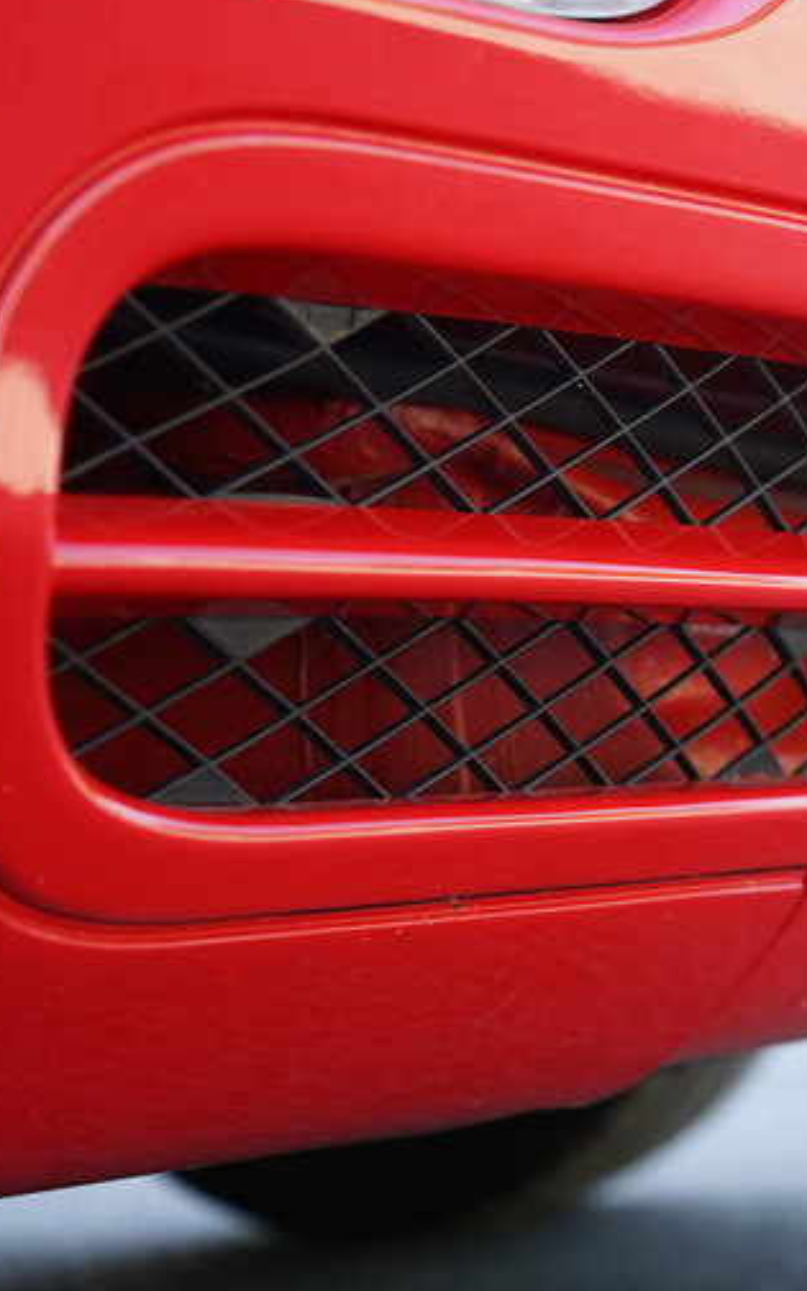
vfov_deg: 28.2
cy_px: 638
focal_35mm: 73
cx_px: 699
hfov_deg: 17.6
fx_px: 2569
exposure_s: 1/160
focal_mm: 47
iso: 500
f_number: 4.5
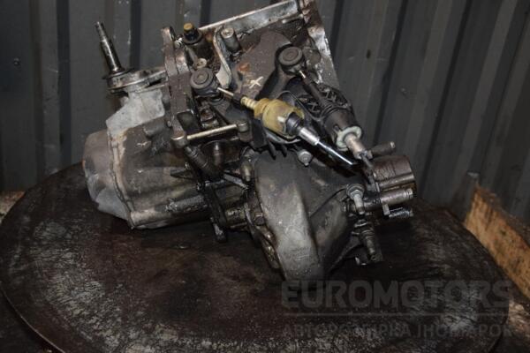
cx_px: 265
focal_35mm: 48
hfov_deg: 41.1
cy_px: 176
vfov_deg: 28.1
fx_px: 707
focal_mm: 32
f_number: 5
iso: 800
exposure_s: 1/60
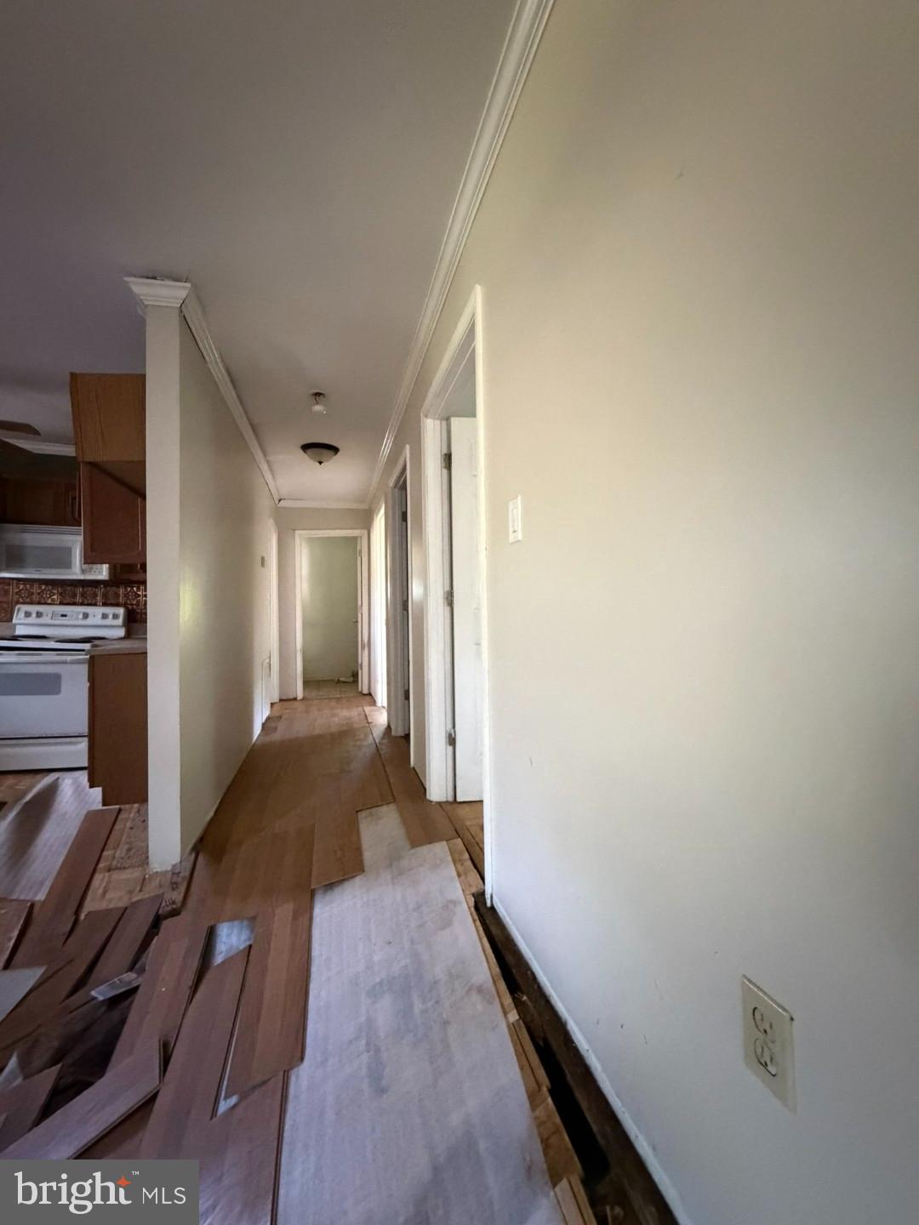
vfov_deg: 102.1
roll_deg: +0.5
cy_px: 612
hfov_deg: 85.7
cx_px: 460
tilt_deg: +0.4
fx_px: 496
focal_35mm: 14
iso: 1250
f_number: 2.2
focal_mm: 2.22
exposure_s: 1/48
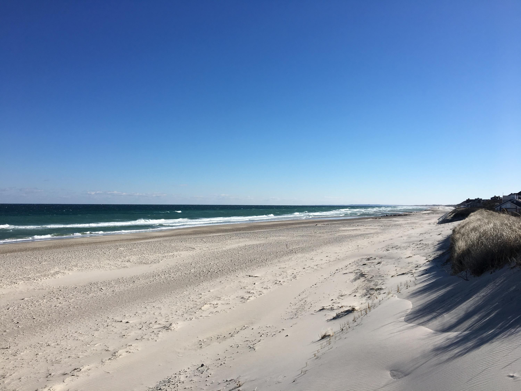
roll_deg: -0.3
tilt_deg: +3.0
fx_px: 436
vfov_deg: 48.2
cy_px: 196
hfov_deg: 61.7
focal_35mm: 29
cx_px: 260
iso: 25
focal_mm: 4.15
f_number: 2.2
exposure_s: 1/3205
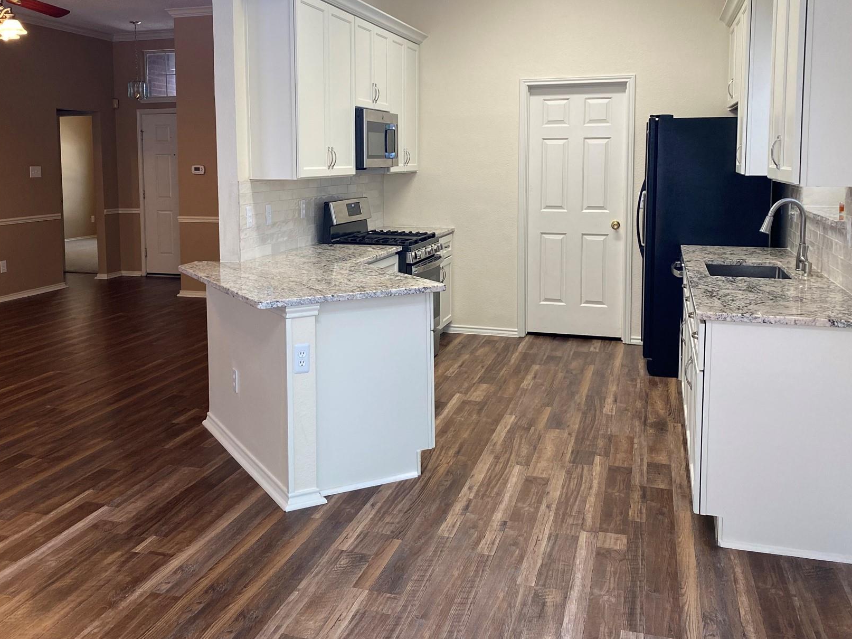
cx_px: 381
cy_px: 235
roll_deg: +0.6
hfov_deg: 55.2
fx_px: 812
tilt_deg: -6.3
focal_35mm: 33
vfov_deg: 42.6
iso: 125
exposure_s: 1/120
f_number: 1.8
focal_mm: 4.25
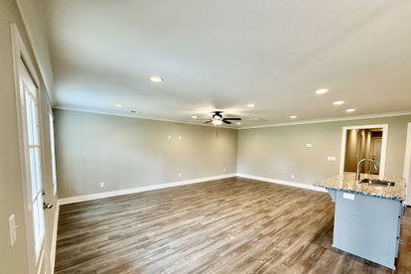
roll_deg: -1.0
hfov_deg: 100.4
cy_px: 158
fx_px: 171
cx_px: 211
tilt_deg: -4.0
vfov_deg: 76.8
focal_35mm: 15
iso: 320
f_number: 2.2
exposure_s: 1/120
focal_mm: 2.22
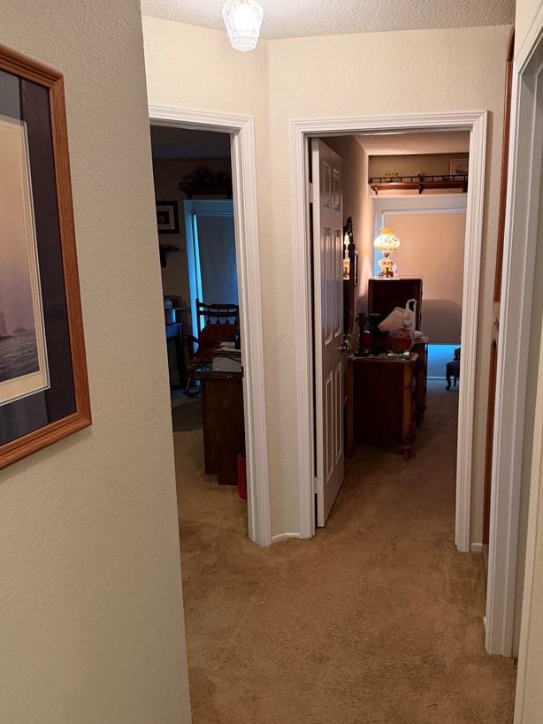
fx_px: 628
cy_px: 395
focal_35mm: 30
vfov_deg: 59.9
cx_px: 332
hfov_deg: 46.5
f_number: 1.78
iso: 500
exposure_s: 1/60
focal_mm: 6.76
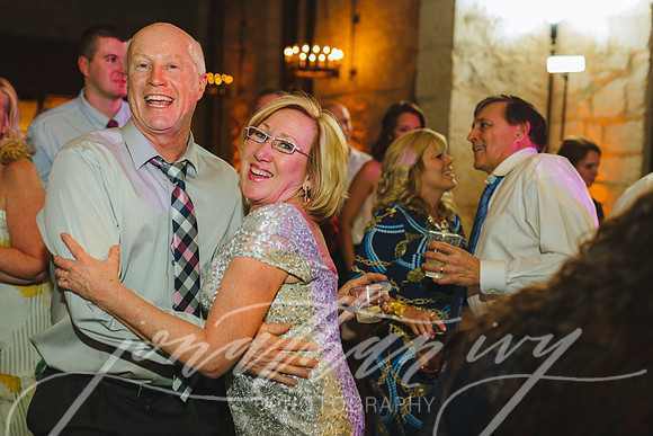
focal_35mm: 35
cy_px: 218
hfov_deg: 54.4
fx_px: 635
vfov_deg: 37.9
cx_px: 326
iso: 800
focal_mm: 35
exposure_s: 1/200
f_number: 2.5
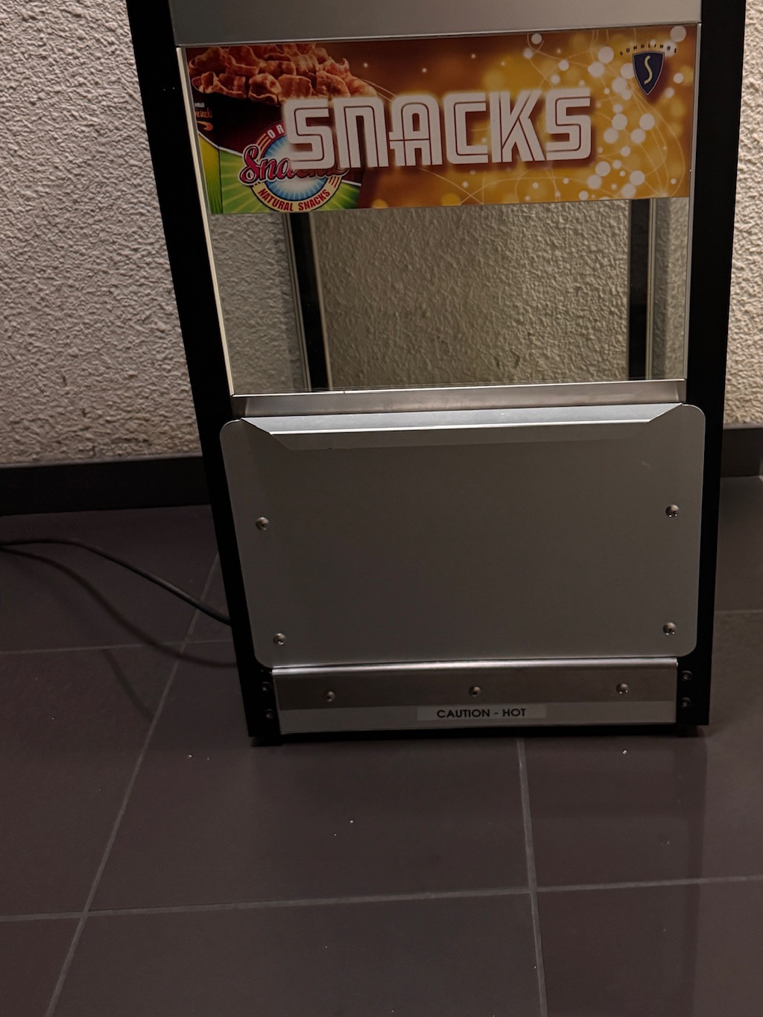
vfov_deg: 51.0
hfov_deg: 39.3
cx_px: 487
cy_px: 405
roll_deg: +3.4
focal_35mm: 36
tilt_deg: -24.3
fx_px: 1058
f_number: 1.78
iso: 800
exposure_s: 1/25
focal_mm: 6.76
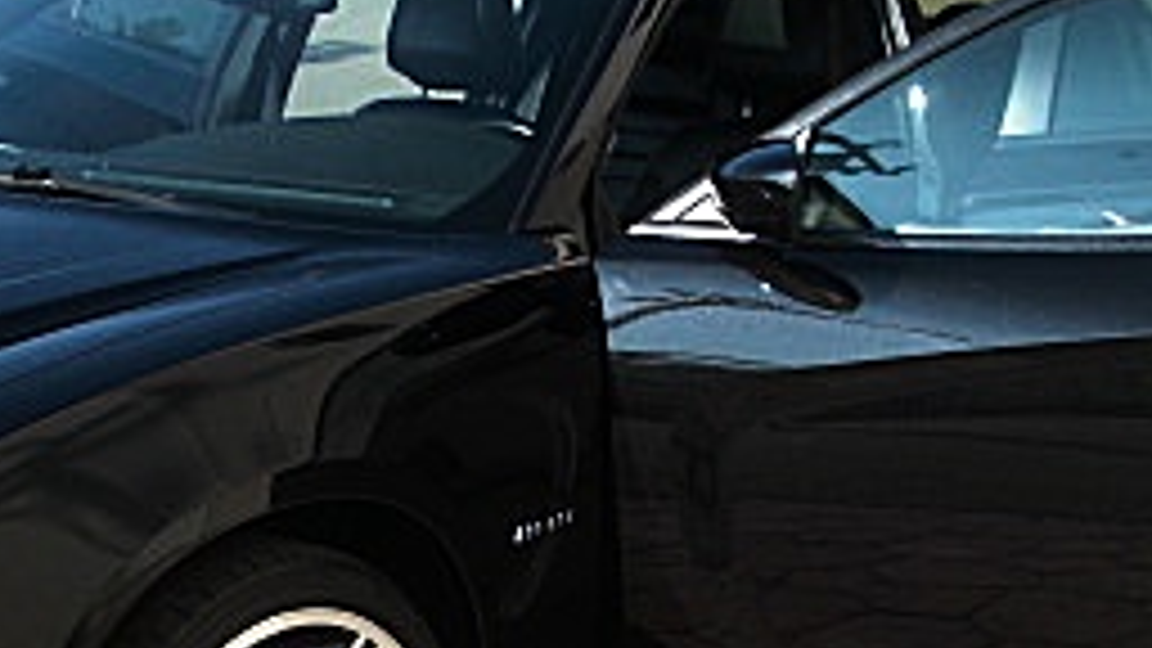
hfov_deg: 21.7
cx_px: 396
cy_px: 468
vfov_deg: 12.3
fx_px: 2994
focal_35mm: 98
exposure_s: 1/400
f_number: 2.8
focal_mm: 6.3
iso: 50
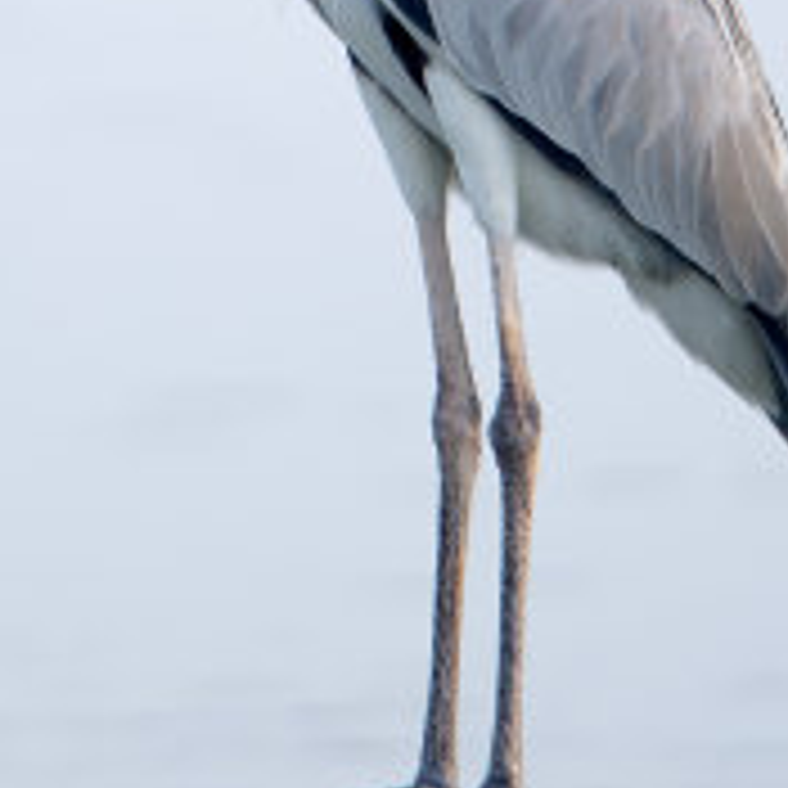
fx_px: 46049
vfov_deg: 1.0
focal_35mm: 1788
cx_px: 374
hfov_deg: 1.0
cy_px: -23
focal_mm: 600
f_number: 6.3
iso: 400
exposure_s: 1/320
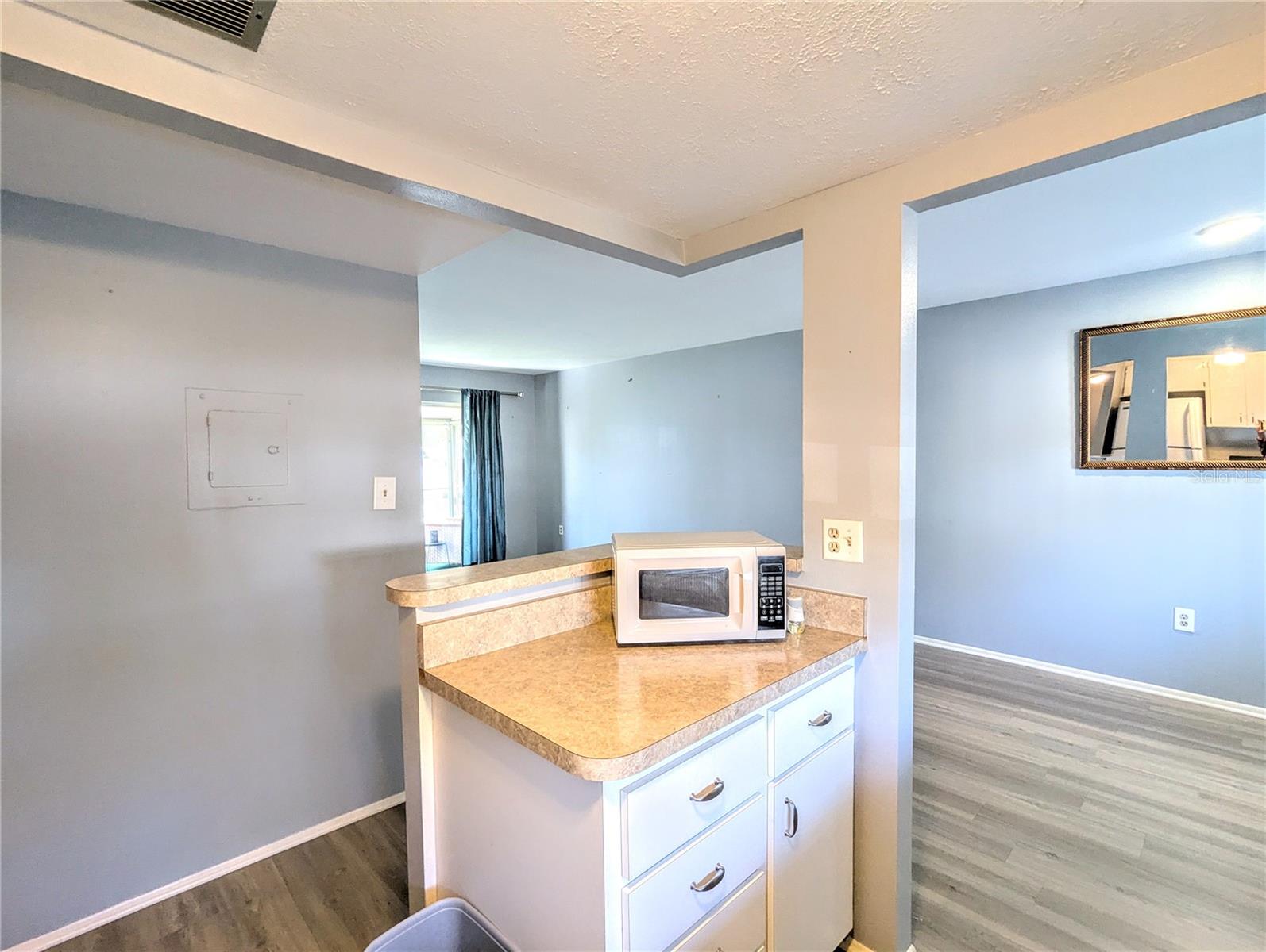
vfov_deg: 78.2
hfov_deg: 94.4
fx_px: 586
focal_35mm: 16
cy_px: 476
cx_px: 633
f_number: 2.2
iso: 170
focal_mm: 2.35
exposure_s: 1/60
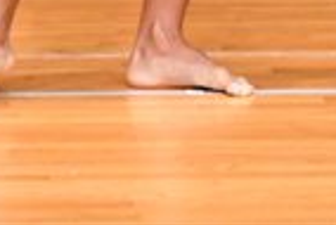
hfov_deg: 1.5
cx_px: 392
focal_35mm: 1390
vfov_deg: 1.0
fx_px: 12986
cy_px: -384
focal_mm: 170
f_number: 5.6
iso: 4000
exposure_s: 1/400
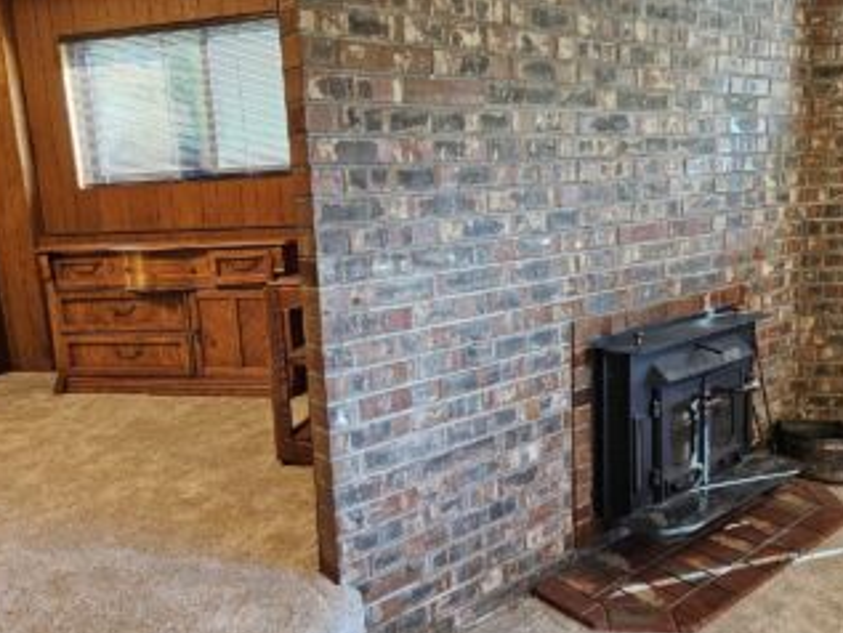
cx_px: 412
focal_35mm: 29
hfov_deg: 61.6
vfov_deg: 48.3
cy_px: 309
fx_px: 707
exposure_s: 1/120
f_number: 1.8
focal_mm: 5.4
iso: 1000
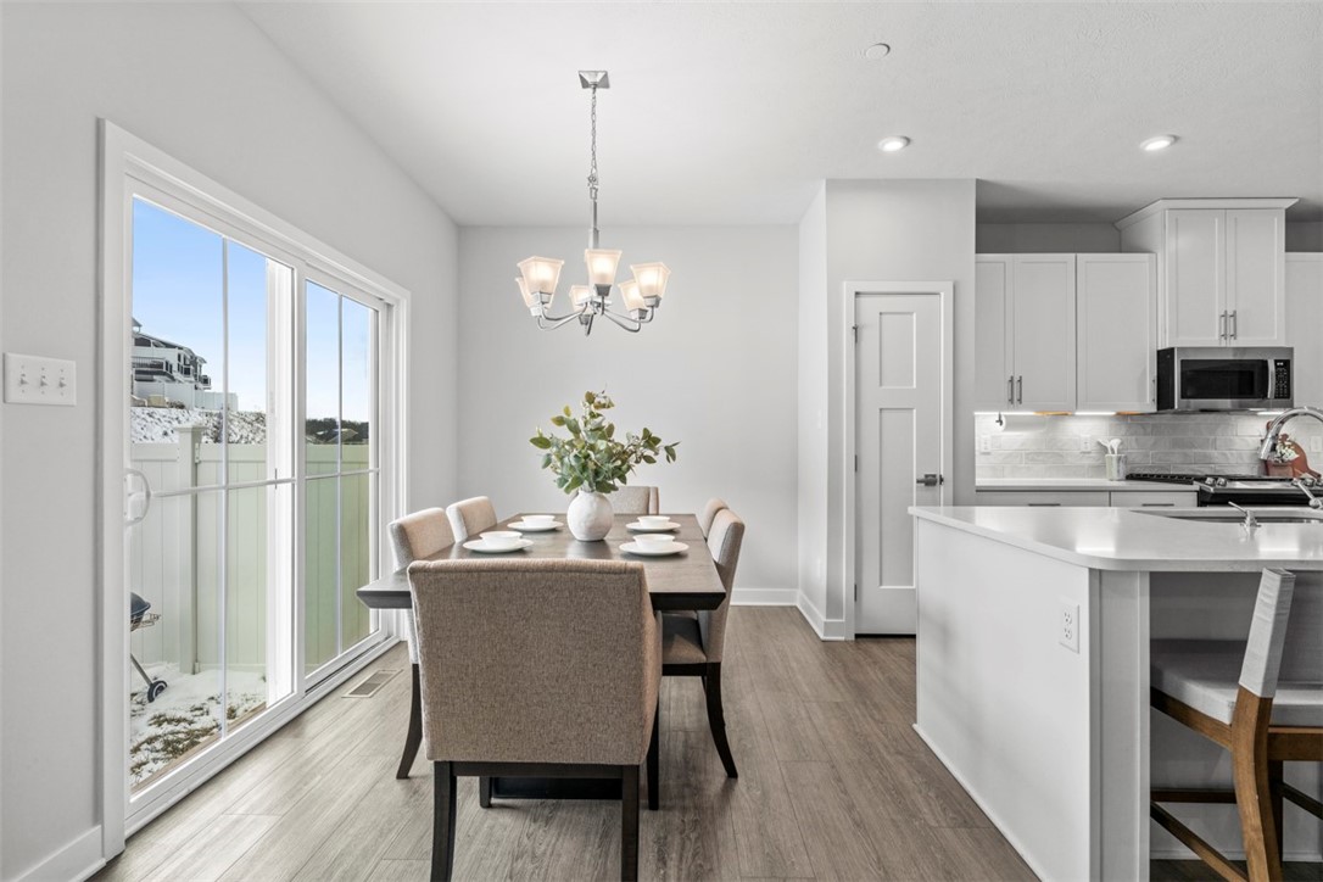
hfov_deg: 96.7
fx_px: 588
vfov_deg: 73.7
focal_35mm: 16
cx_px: 662
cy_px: 441
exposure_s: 1/6
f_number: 8
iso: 320
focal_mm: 16
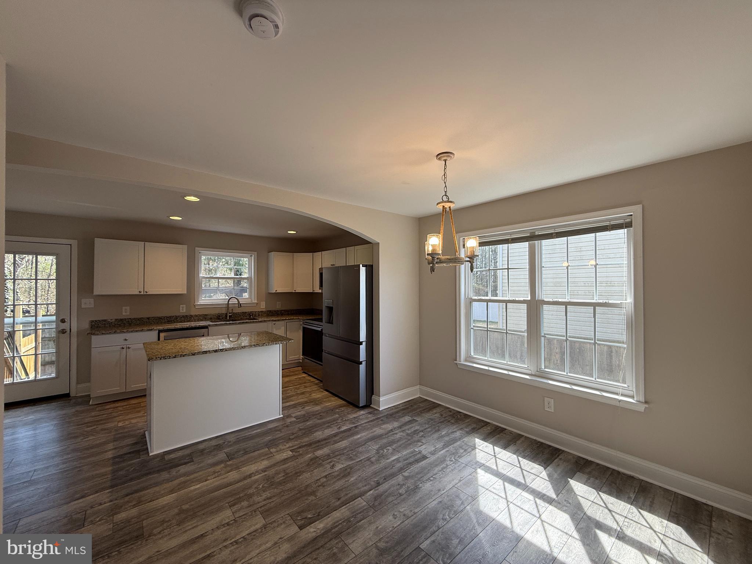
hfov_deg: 102.1
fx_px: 304
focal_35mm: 14
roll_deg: +0.1
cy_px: 282
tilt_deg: +1.4
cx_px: 376
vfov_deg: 85.7
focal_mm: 2.22
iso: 50
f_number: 2.2
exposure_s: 1/120
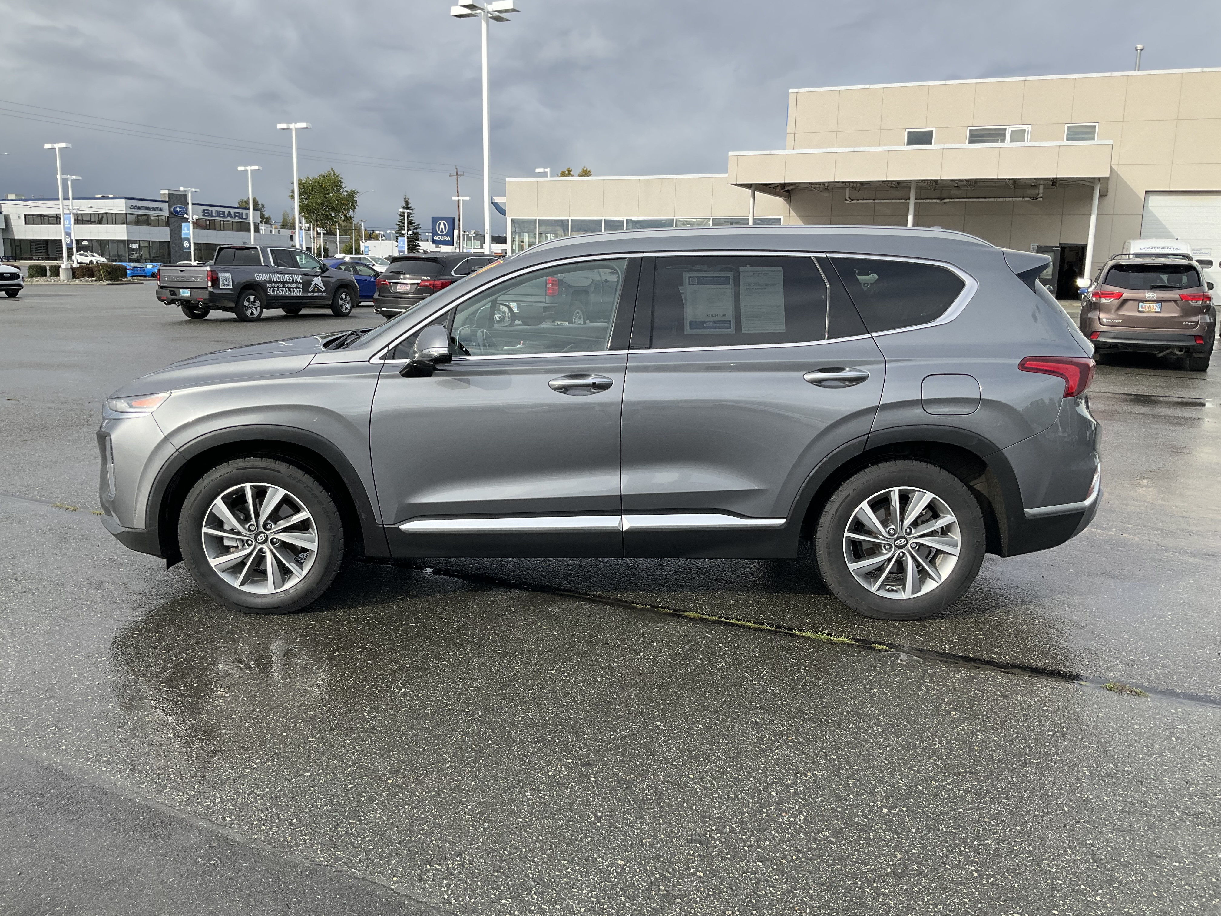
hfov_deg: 61.7
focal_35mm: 29
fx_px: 1023
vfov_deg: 48.2
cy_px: 458
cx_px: 610
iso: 25
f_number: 1.8
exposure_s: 1/770
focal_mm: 3
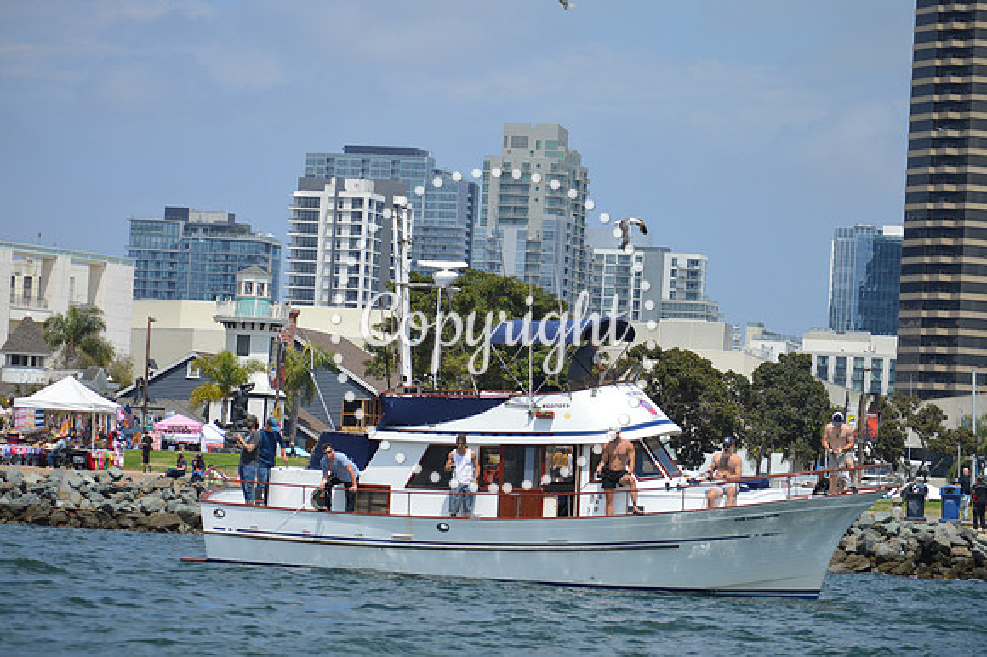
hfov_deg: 11.8
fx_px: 4768
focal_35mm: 174
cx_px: 494
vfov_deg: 7.9
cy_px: 328
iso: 100
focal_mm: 116
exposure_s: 1/640
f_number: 6.3
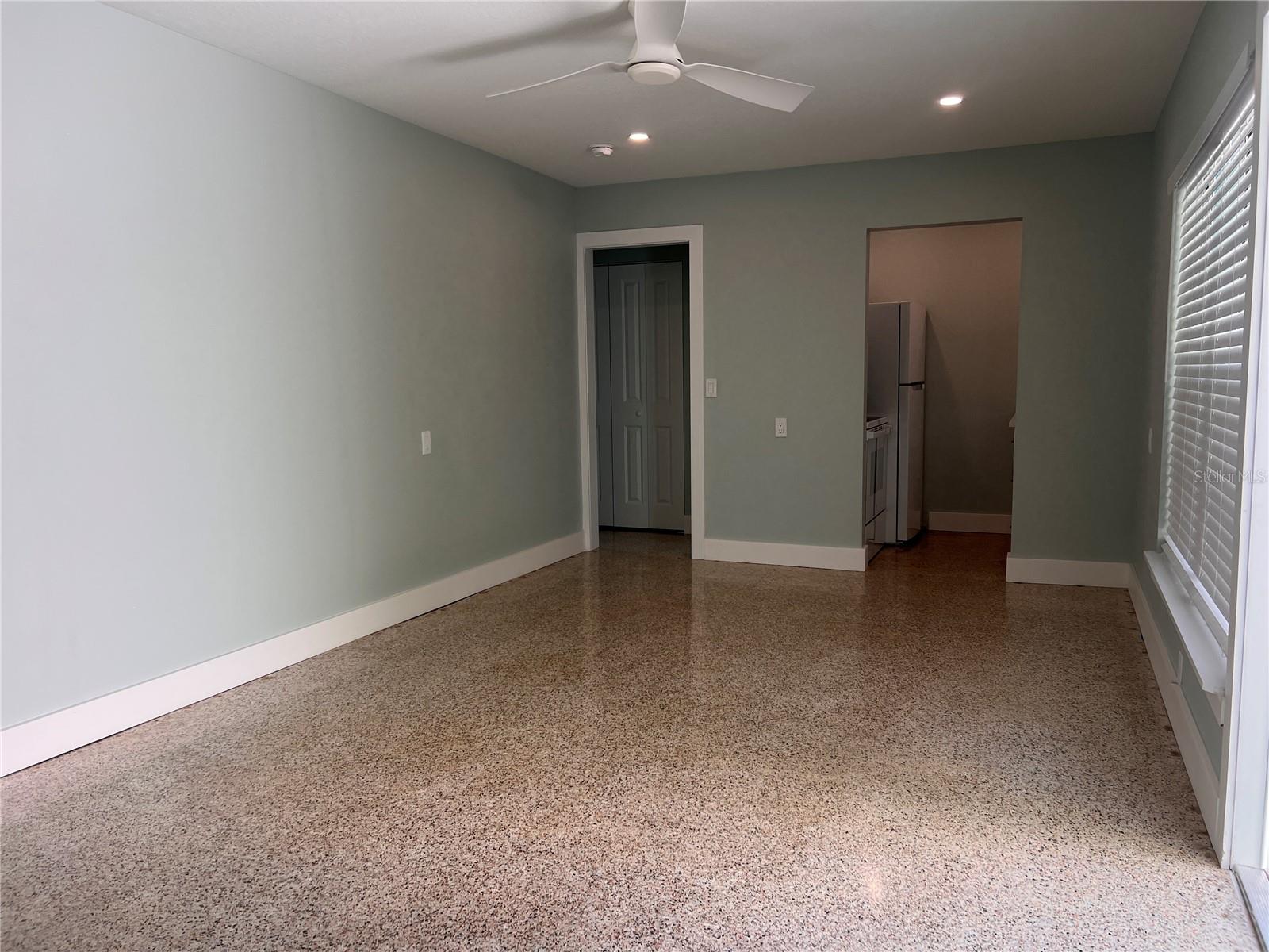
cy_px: 476
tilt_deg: -6.5
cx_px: 634
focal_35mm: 26
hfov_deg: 67.3
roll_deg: +1.4
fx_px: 953
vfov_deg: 53.1
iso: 40
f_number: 1.5
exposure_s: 1/120
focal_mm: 5.7
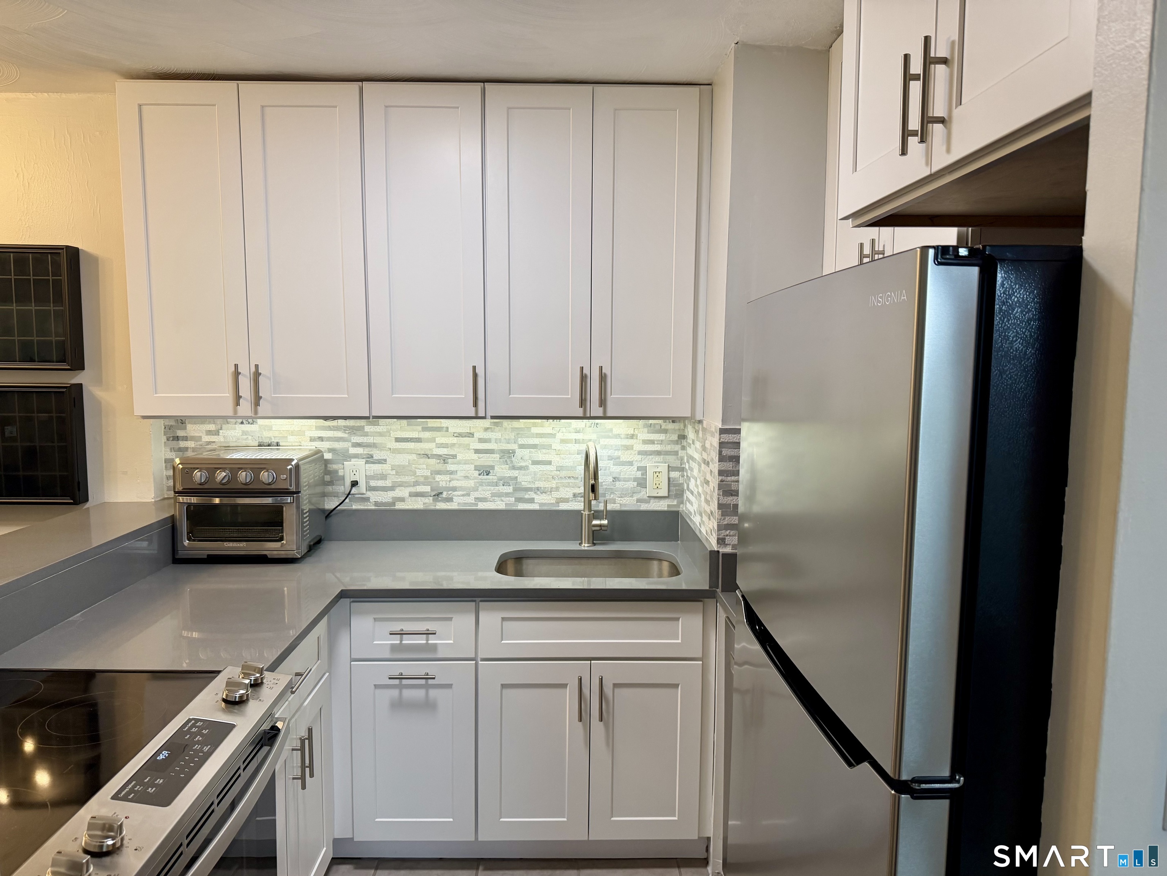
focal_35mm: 24
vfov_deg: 56.8
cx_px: 584
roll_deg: -0.2
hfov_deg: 71.6
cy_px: 438
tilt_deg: -5.4
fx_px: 809
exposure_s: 1/120
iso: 200
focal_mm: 6.76
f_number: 1.78
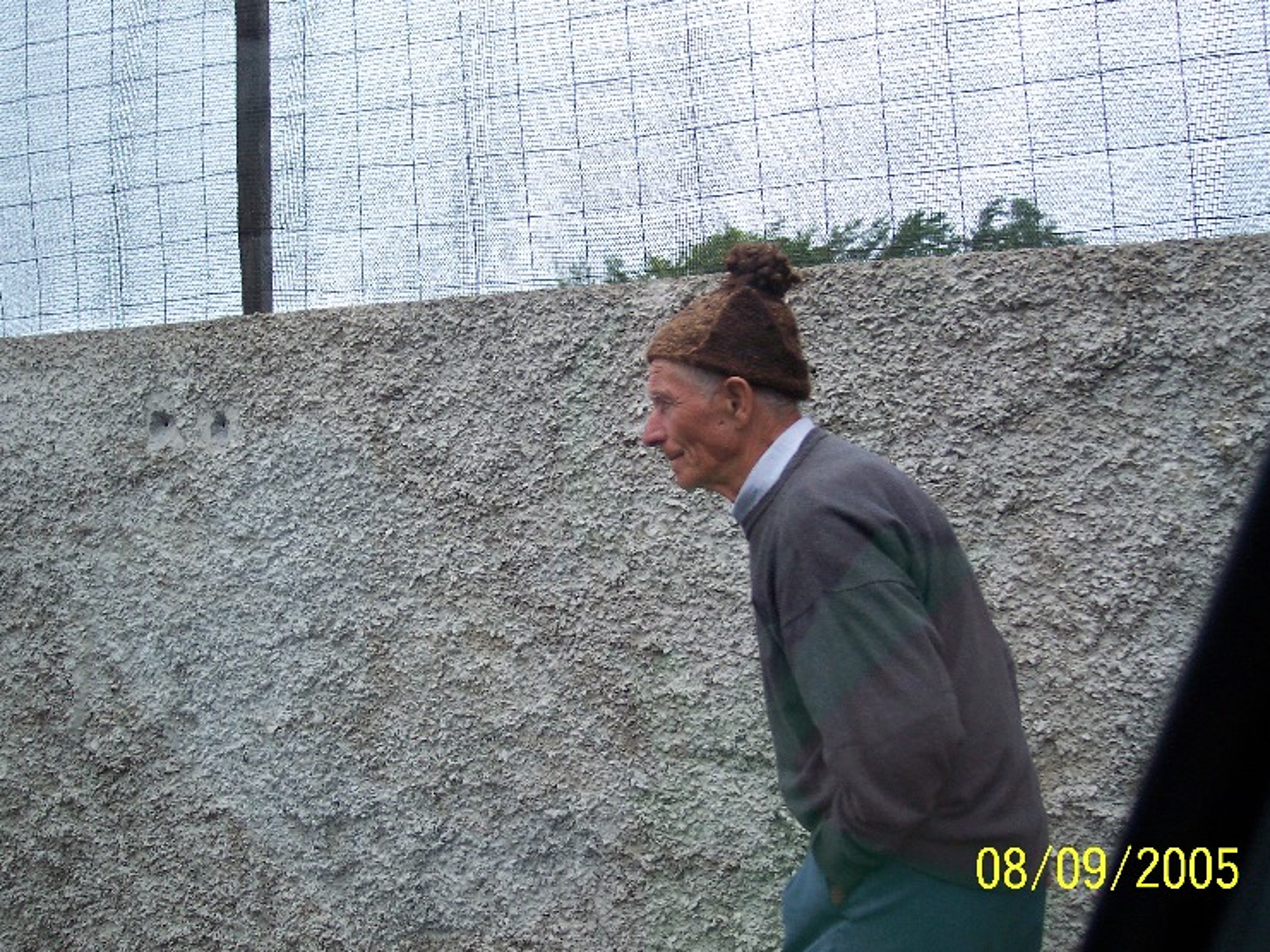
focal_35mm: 41
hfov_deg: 45.8
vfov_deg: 35.1
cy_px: 483
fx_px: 1504
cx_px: 624
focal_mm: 8
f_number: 2.8
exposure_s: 1/350
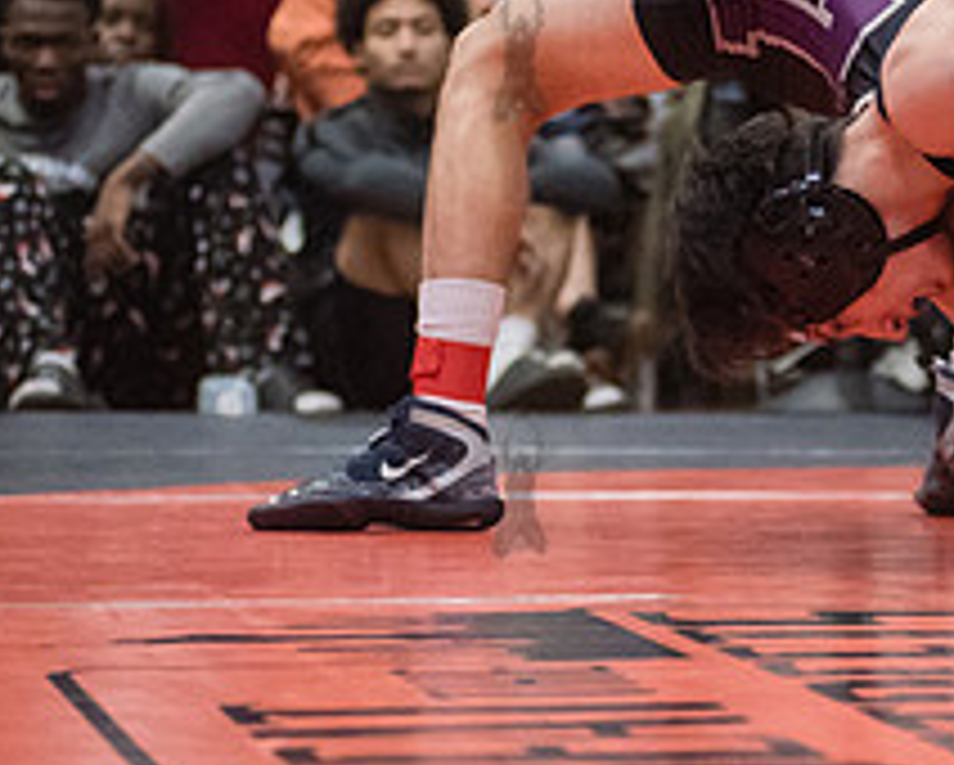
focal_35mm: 215
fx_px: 6076
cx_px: 1064
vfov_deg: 7.2
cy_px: 258
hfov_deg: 8.9
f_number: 3.2
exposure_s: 1/500
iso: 8000
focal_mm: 80
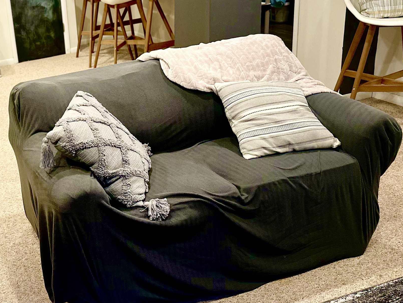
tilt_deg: -20.0
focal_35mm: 46
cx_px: 47
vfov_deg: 31.4
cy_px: 119
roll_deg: +5.6
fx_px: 535
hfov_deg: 38.6
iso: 200
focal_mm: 6.86
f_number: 1.78
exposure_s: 1/60
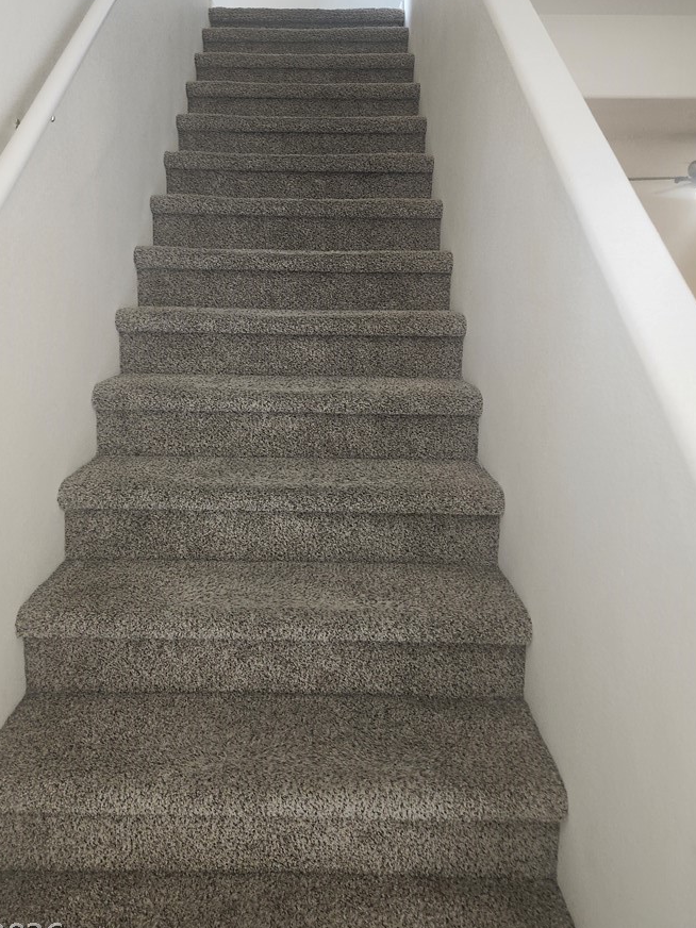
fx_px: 724
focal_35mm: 27
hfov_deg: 51.3
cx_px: 319
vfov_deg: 65.1
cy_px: 414
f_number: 1.8
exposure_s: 1/40
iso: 640
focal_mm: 5.54
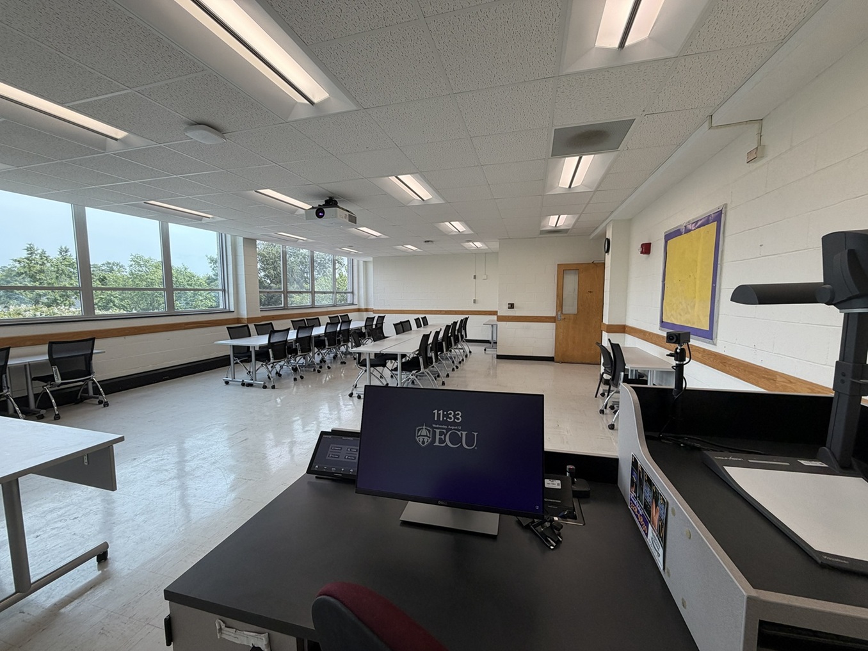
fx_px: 351
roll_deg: +0.5
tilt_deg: -4.6
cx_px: 434
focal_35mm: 14
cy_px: 326
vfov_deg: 85.7
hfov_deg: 102.1
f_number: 2.2
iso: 64
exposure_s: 1/142
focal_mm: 2.22
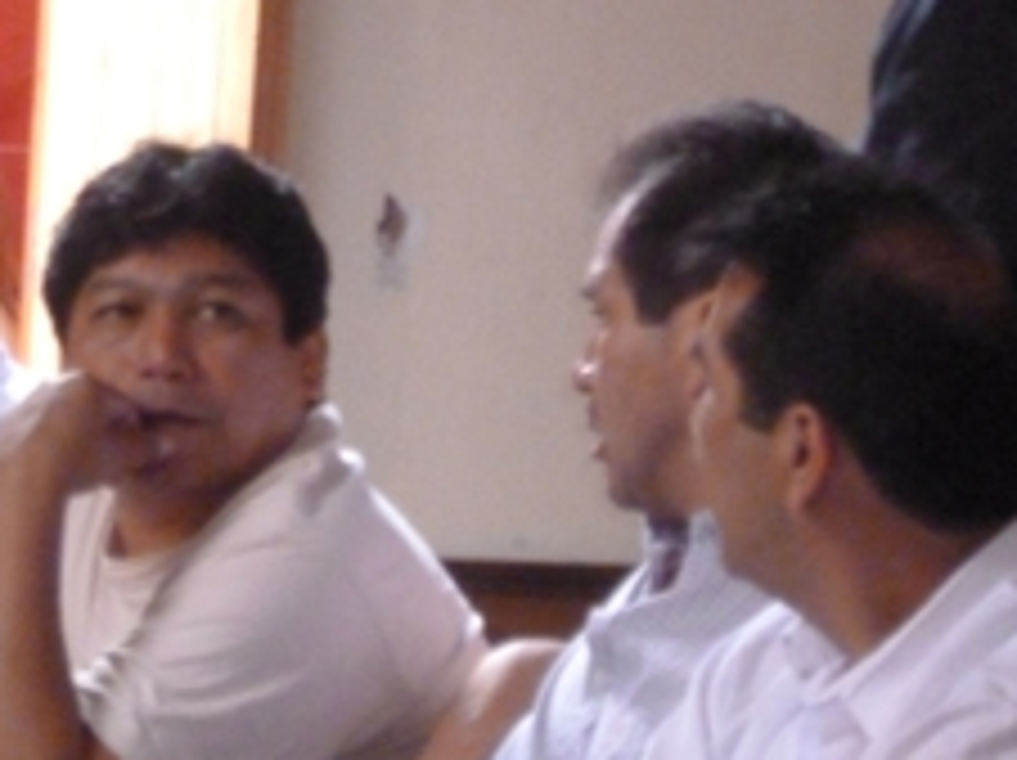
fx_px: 7865
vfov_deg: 5.5
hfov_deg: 7.4
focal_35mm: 268
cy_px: 142
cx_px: -63
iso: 1000
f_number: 6.5
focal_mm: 20
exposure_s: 1/60
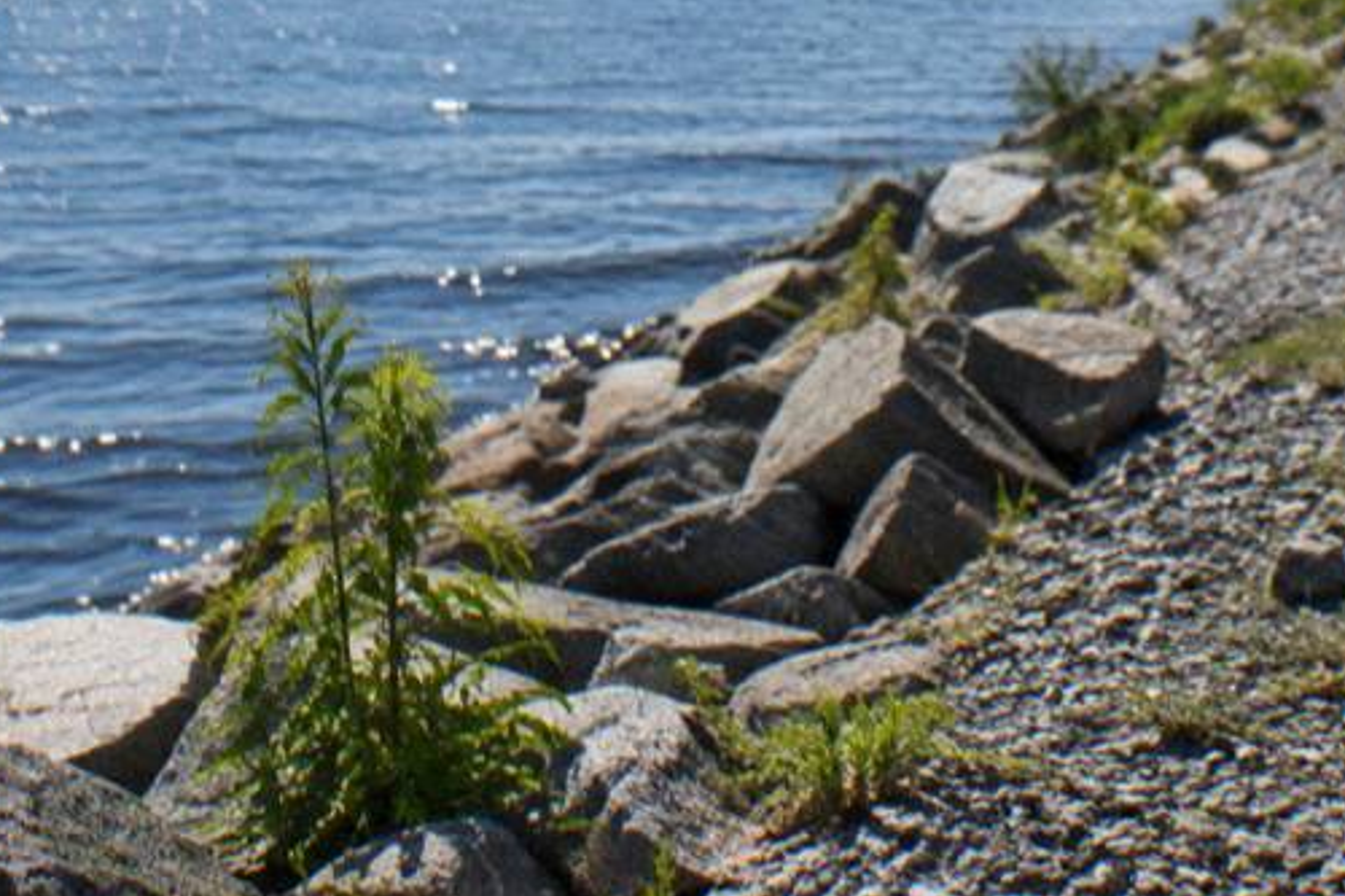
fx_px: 2091
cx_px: 1267
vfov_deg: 24.1
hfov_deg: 33.3
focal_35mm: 56
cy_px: 309
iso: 160
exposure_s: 1/640
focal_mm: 28
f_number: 5.6
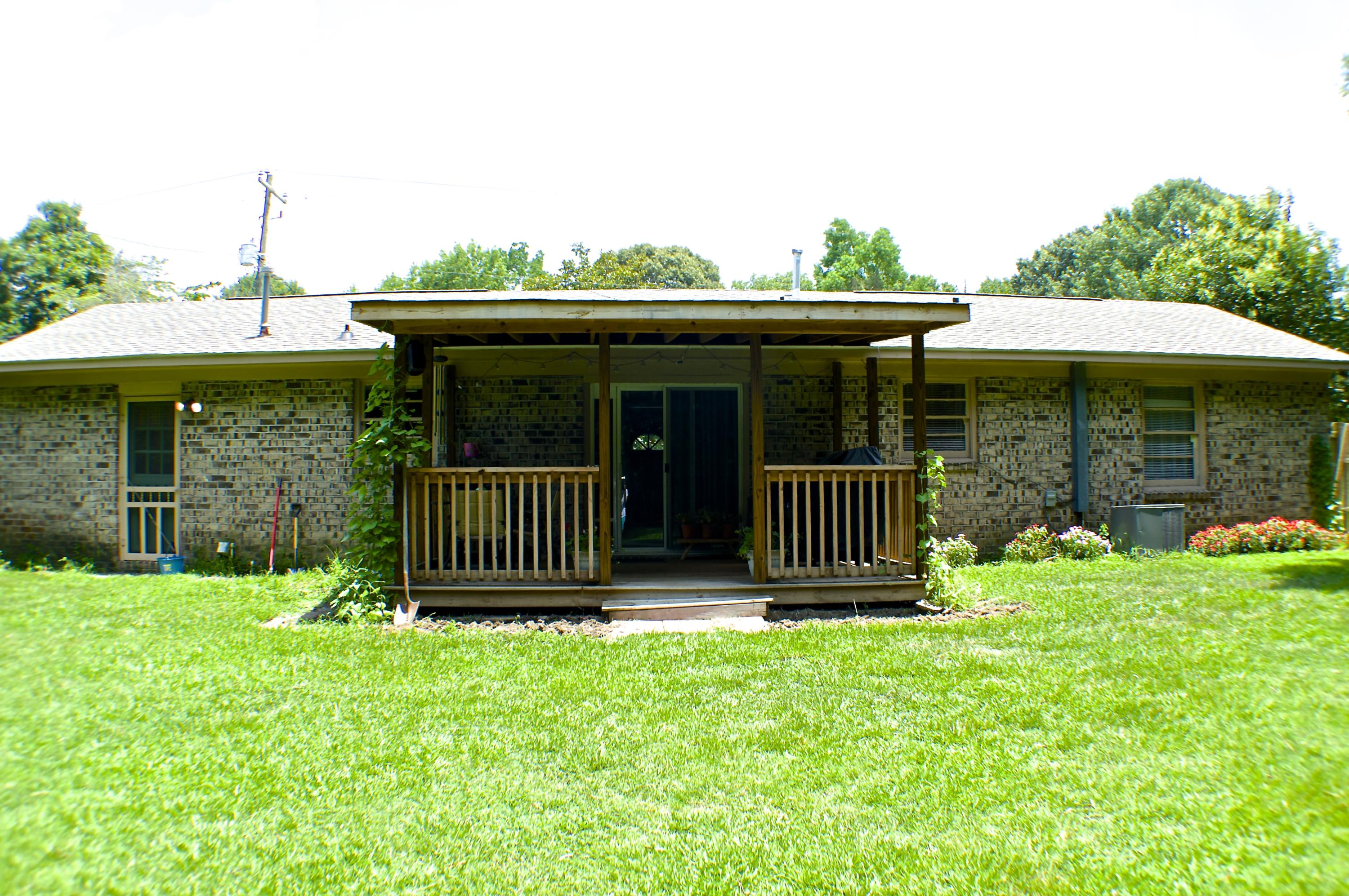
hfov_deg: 49.6
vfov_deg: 34.1
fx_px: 1460
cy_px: 448
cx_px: 674
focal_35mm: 39
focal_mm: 26
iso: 100
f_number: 6.3
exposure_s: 1/160
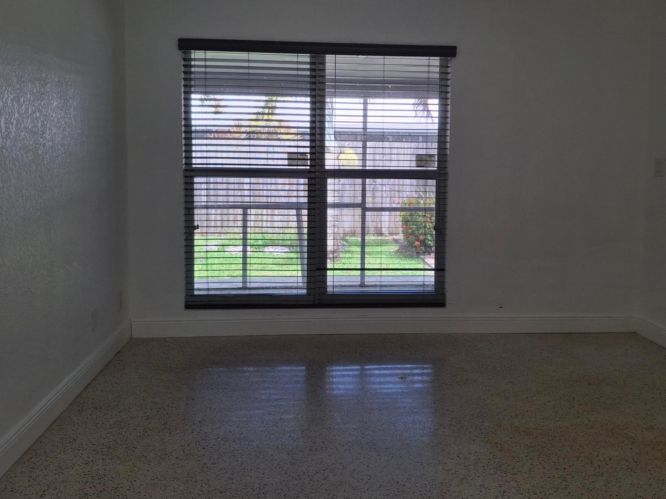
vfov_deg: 42.7
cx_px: 351
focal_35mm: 33
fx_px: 635
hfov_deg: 55.3
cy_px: 200
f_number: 1.8
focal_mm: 4.69
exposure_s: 1/120
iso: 40
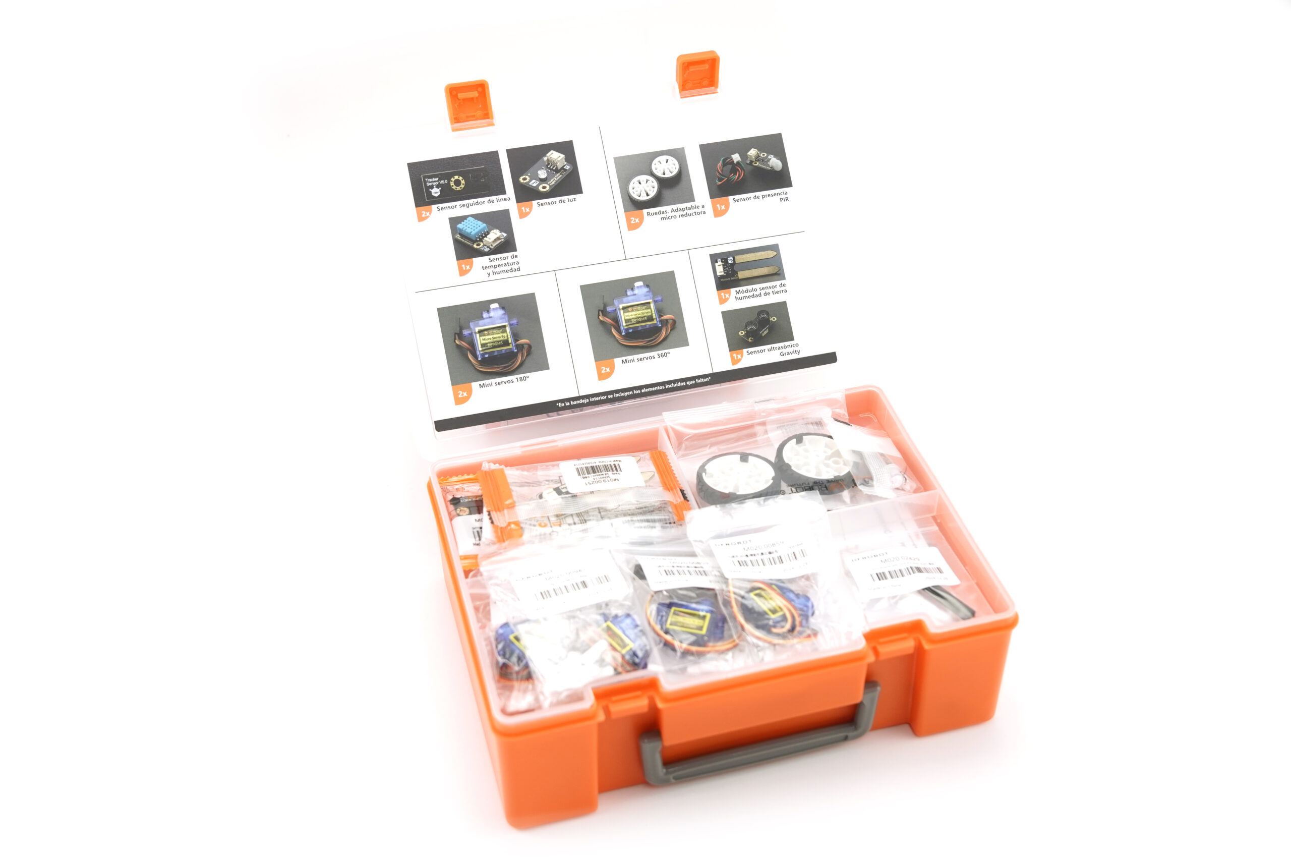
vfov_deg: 29.9
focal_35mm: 45
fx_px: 1614
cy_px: 430
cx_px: 646
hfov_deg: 43.6
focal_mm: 30
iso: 250
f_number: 3.2
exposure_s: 1/100
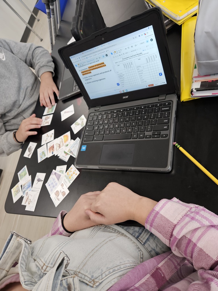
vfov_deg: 73.9
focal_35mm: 23
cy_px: 146
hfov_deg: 58.9
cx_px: 109
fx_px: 193
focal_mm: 5.4
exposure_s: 1/60
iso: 400
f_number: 1.8
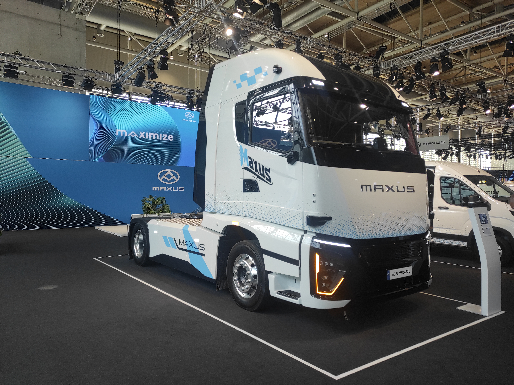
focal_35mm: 25
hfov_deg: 69.4
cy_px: 192
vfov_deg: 54.8
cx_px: 257
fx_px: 371
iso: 100
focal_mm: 5.43
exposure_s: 1/103
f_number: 1.89
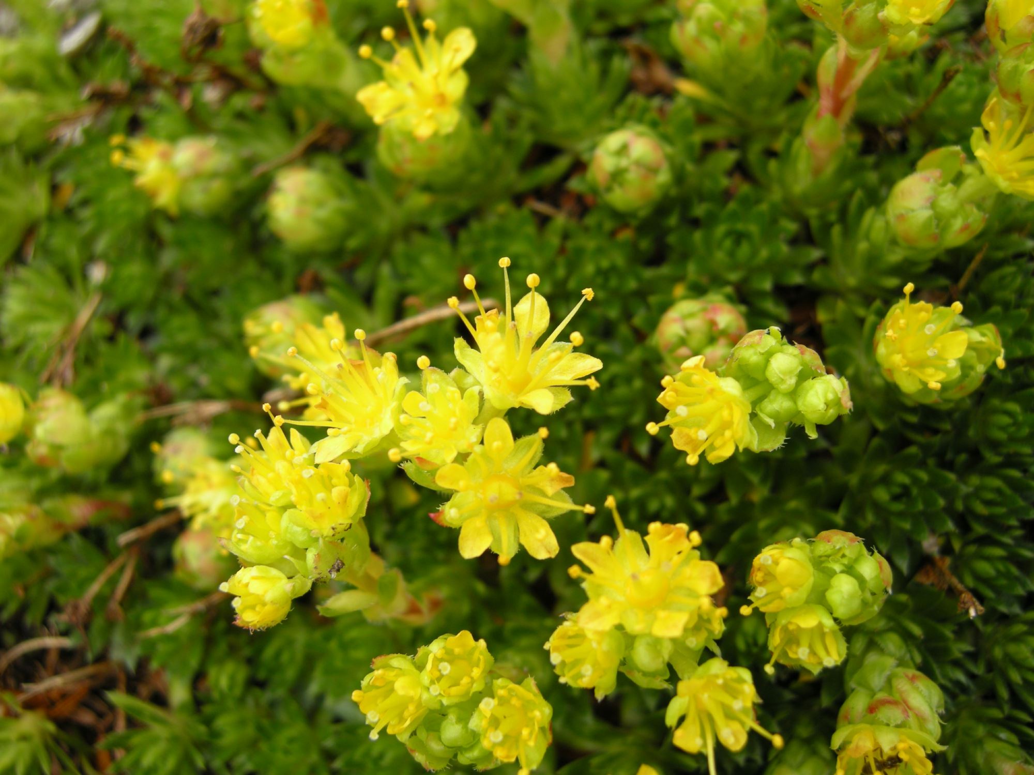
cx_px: 517
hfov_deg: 52.6
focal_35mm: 35
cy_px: 388
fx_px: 1045
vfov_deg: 40.7
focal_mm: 7.5
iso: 64
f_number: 3.4
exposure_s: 1/74.8
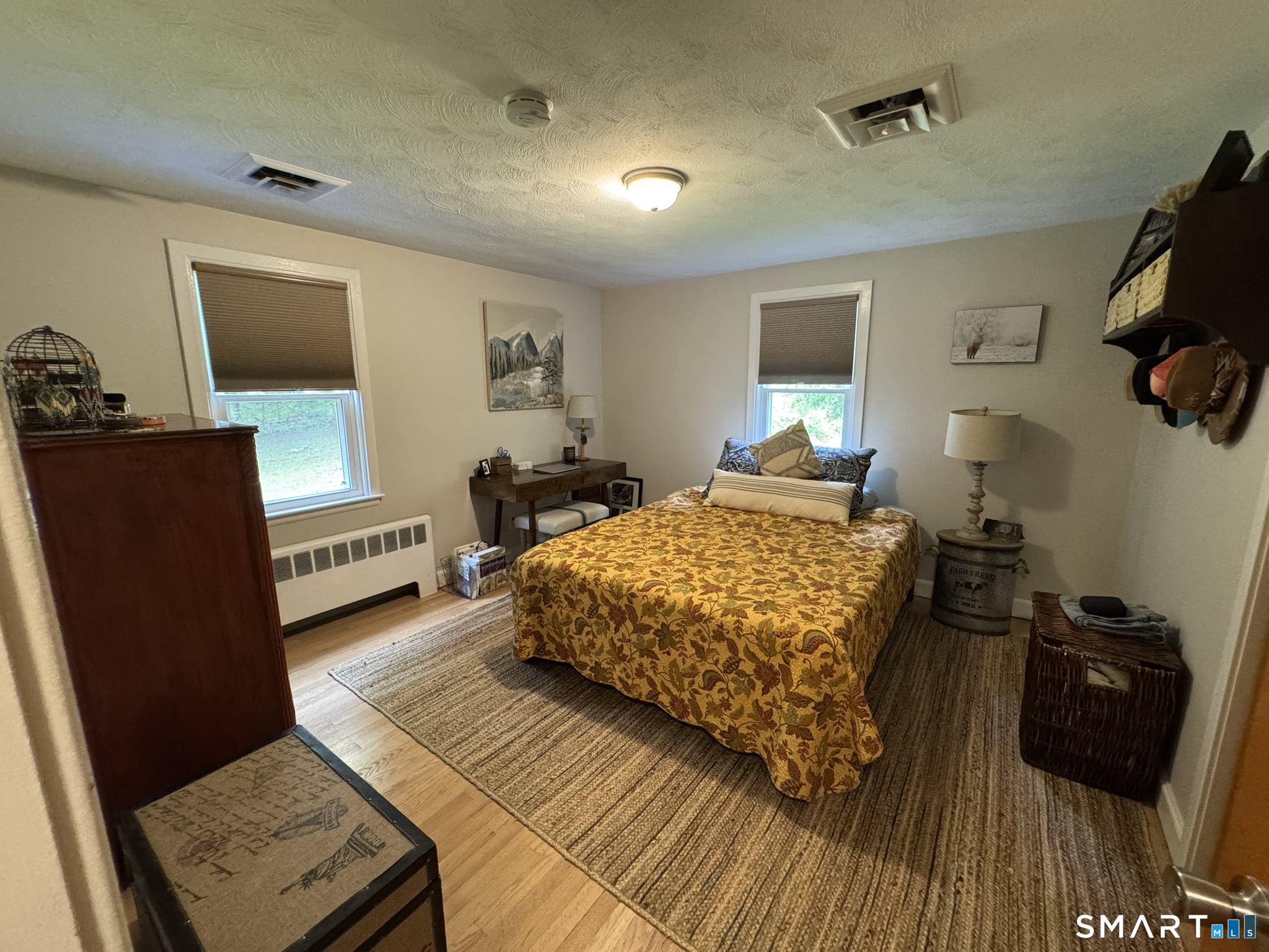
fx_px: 513
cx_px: 634
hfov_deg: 102.1
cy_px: 476
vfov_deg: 85.7
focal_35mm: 14
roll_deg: +0.4
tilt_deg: -10.7
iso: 640
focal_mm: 2.22
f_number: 2.2
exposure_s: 1/60
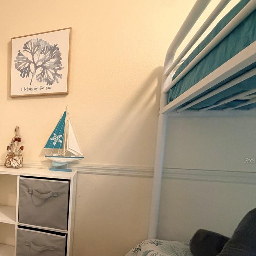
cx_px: -2
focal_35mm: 27
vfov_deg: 58.3
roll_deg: -1.0
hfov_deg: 48.3
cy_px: 160
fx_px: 226
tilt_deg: -4.6
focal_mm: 2.22
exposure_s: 1/60
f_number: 2.2
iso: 640
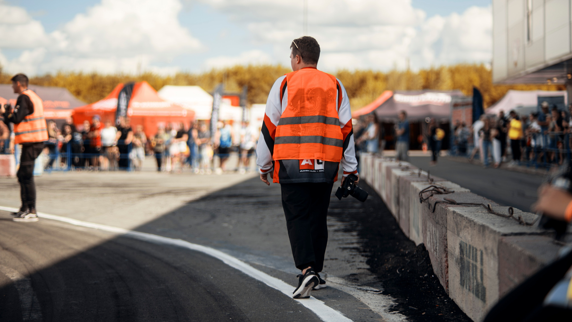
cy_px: 143
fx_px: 1365
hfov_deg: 23.7
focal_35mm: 90
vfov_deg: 13.4
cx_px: 288
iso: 100
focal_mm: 85
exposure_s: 1/320
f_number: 1.8
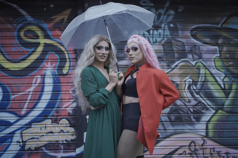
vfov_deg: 27.0
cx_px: 119
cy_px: 79
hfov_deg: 39.6
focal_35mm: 50
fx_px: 331
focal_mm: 50
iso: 125
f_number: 1.4
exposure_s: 1/250
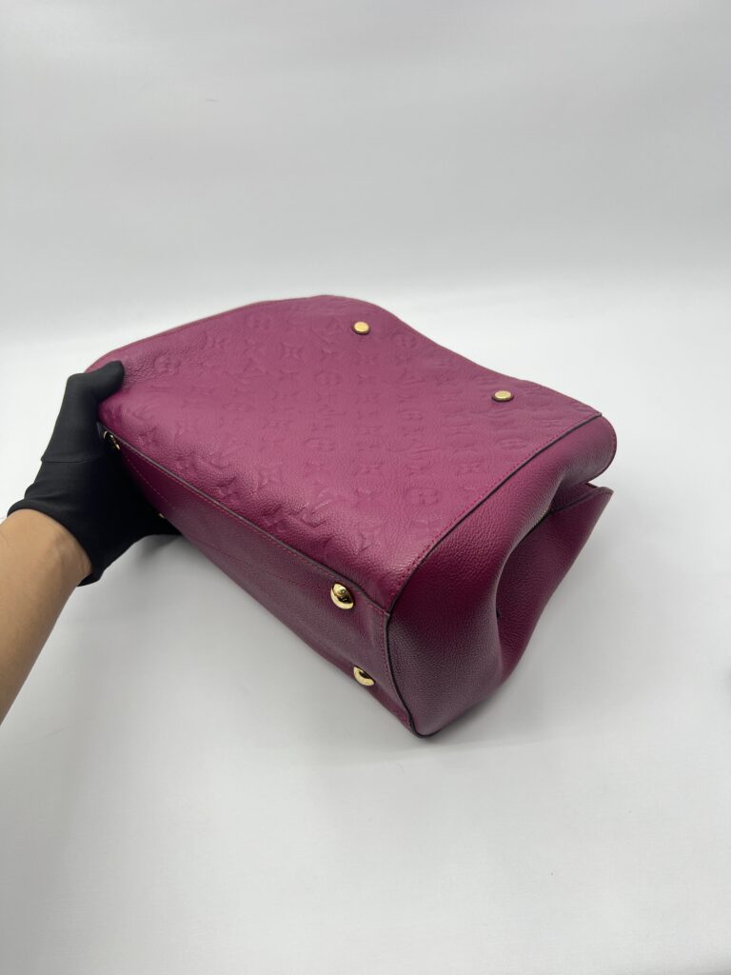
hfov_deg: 53.1
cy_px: 488
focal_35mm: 26
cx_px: 366
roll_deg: +5.3
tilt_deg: -42.2
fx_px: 732
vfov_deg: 67.3
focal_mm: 5.7
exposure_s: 1/100
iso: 32
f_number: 1.5
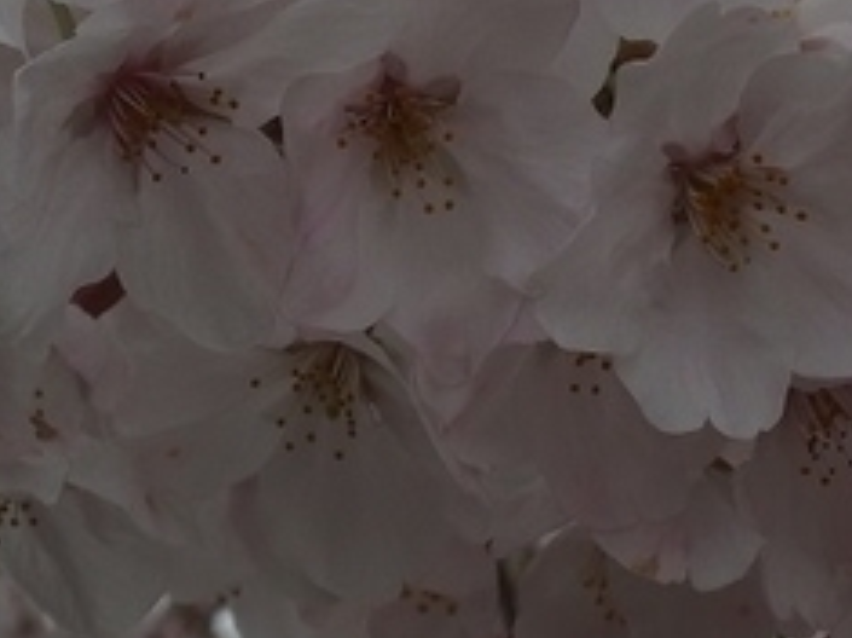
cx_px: 533
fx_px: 3518
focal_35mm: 143
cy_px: 199
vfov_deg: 10.4
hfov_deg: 13.8
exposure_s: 1/800
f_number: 4.5
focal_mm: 7.5
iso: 100
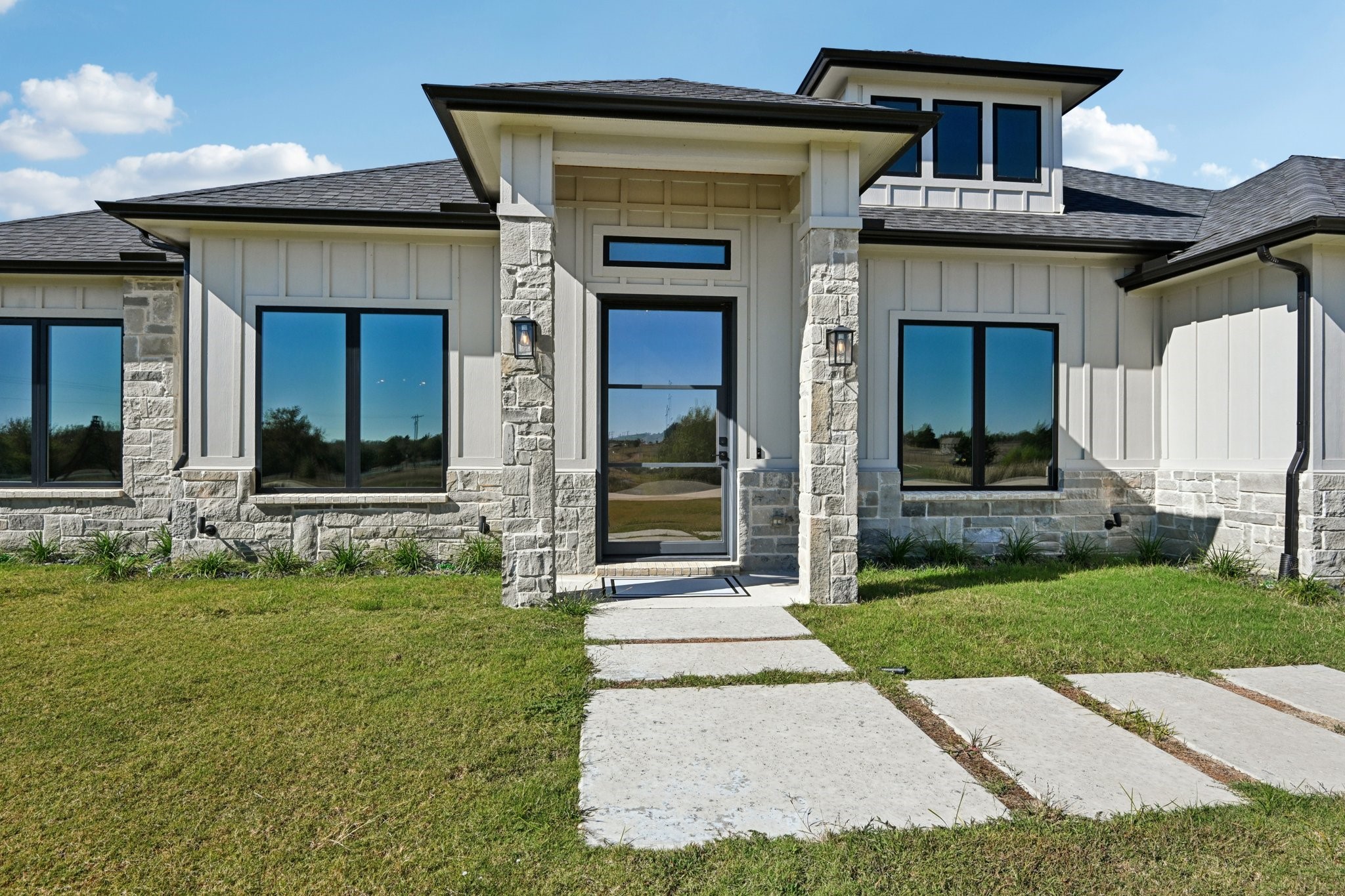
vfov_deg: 61.9
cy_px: 448
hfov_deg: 84.0
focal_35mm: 20
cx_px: 672
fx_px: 747
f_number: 8
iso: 400
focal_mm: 20
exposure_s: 1/1250
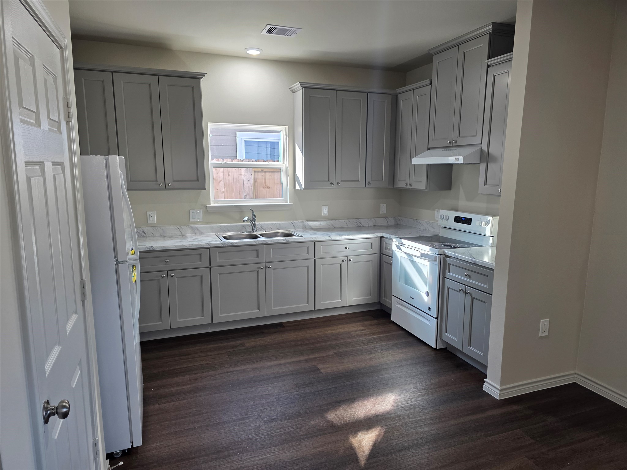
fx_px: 417
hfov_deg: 73.9
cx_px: 314
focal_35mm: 23
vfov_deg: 58.9
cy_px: 235
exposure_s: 1/120
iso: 125
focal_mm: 6.3
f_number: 1.7
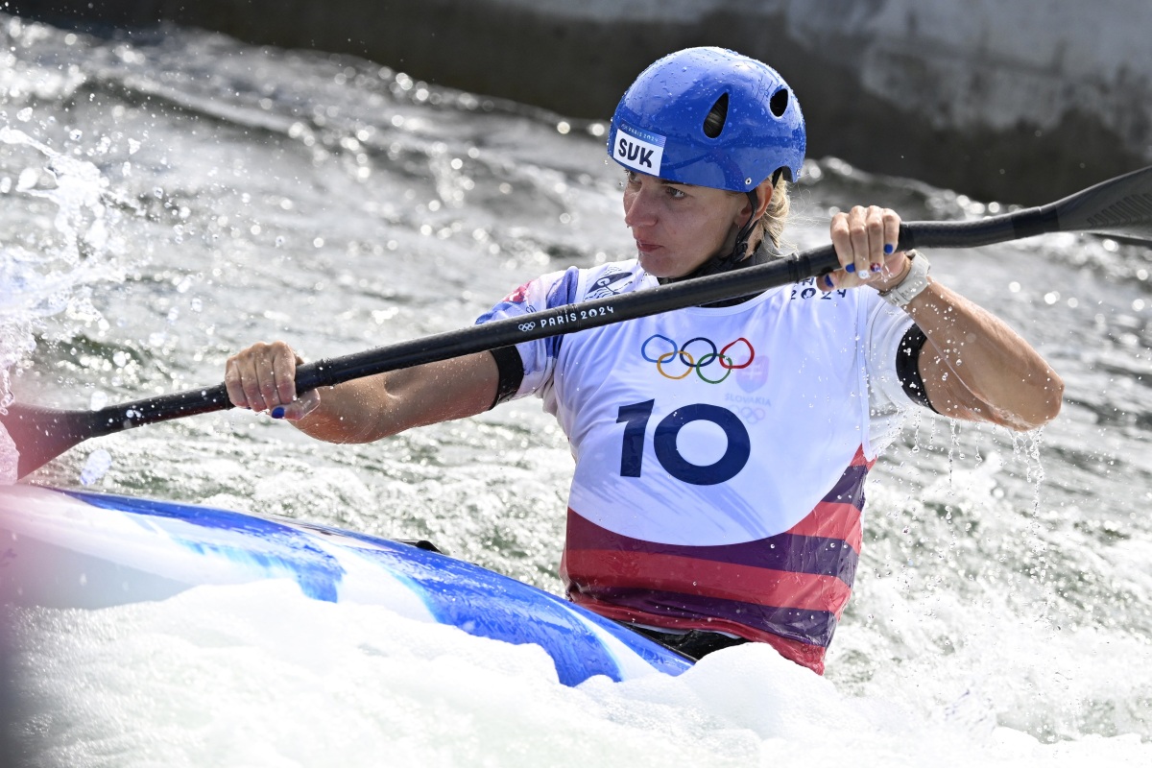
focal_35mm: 210
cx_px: 576
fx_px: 6719
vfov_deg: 6.5
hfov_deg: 9.8
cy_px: 384
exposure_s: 1/2500
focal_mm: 210
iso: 1000
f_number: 5.6
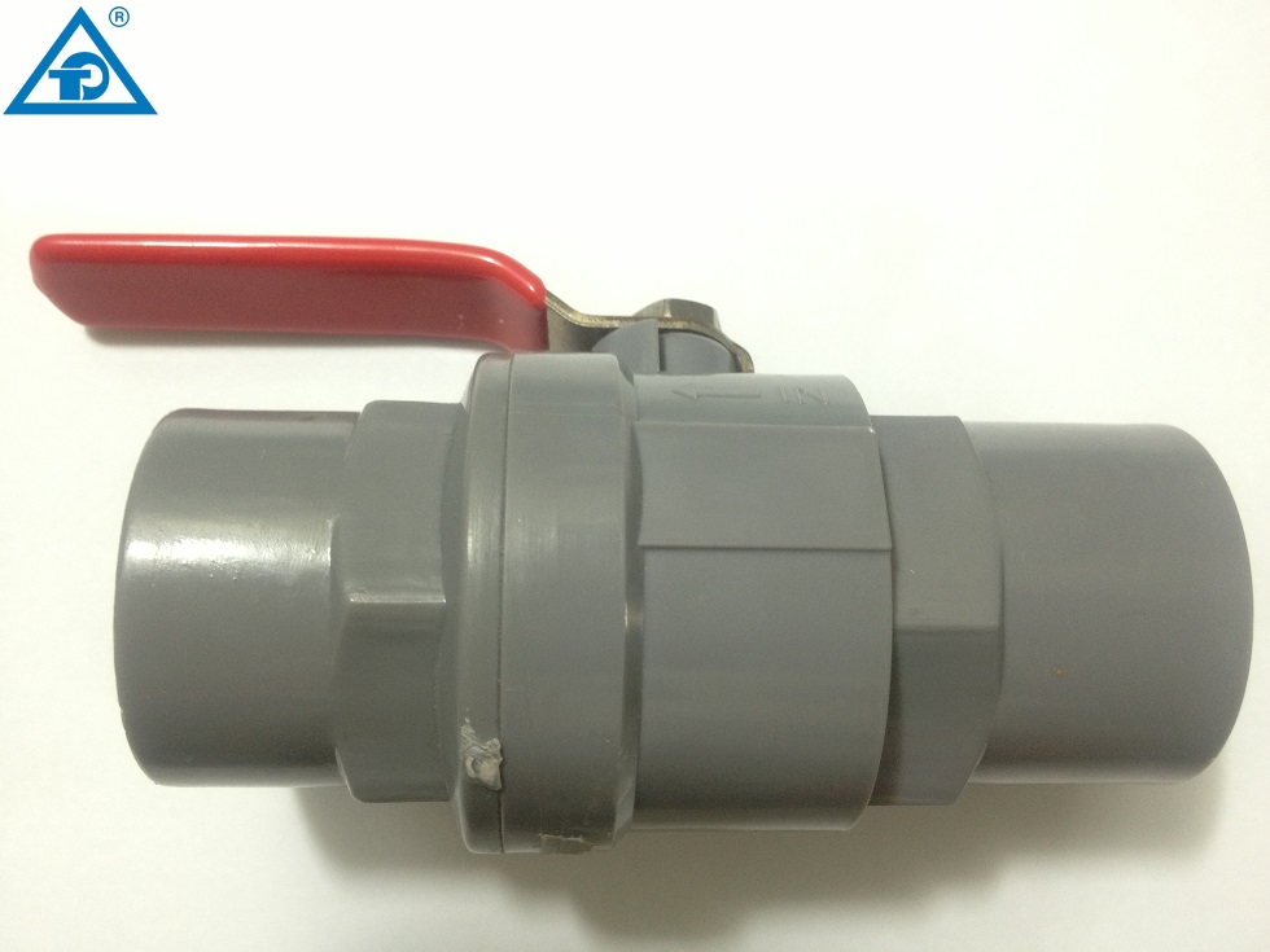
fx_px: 1284
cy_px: 476
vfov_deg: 40.7
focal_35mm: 35
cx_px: 635
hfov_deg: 52.6
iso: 100
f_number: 2.4
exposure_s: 1/20
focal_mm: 4.28
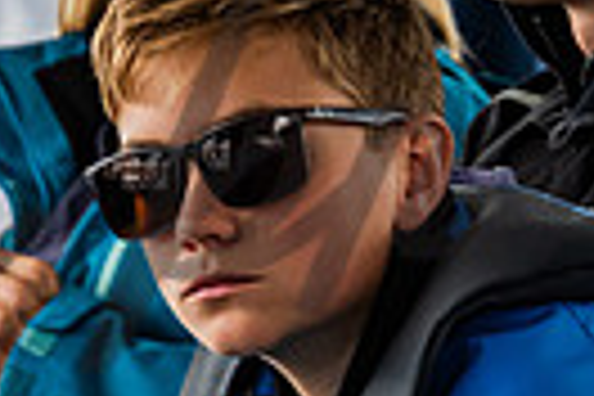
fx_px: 14486
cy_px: 164
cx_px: 464
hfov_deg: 2.3
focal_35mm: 878
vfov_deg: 1.6
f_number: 6.3
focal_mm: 200
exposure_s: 1/100
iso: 1000
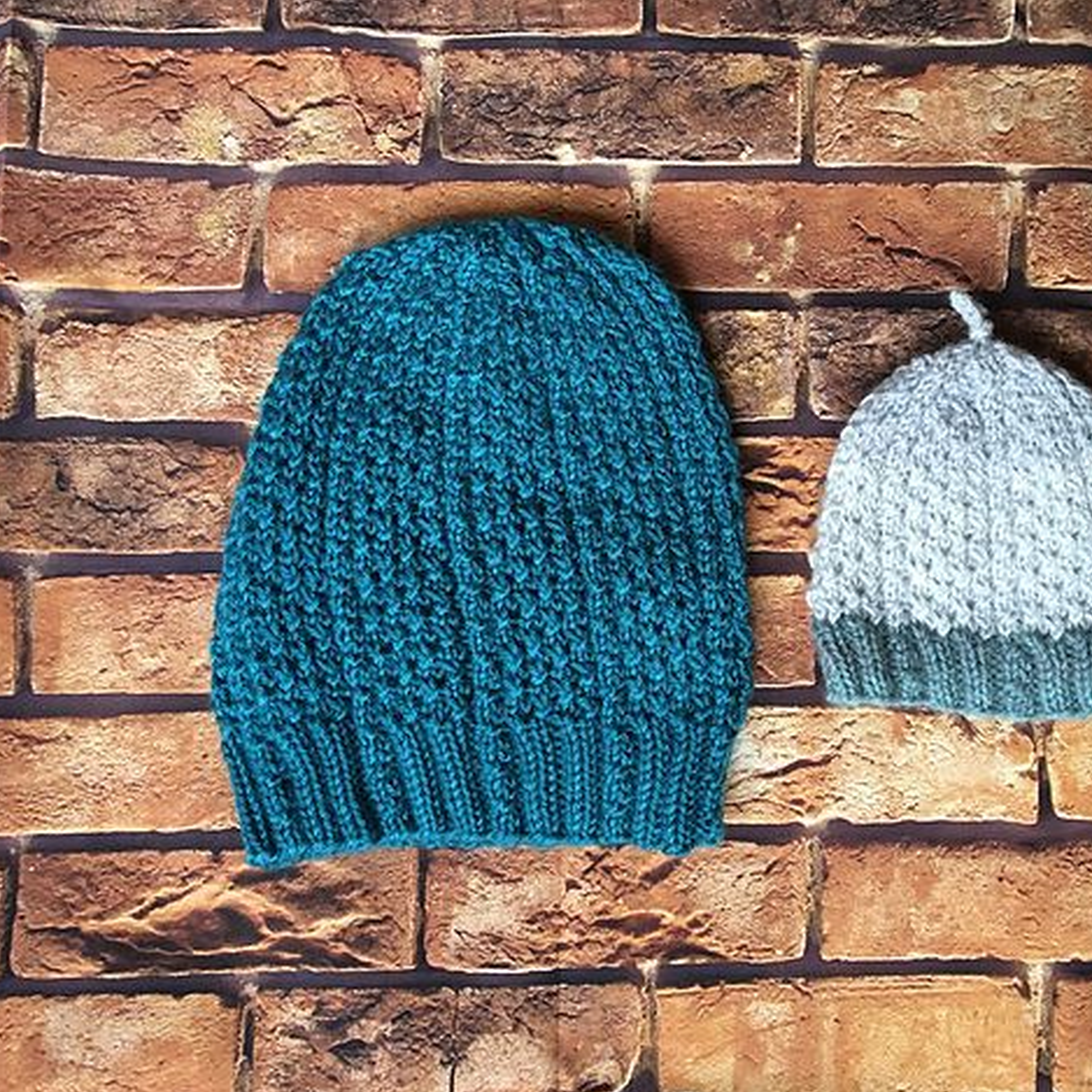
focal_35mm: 35
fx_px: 1249
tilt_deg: -85.5
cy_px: 540
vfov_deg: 47.2
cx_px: 715
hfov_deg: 46.6
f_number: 2.2
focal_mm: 4.15
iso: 100
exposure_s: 1/30
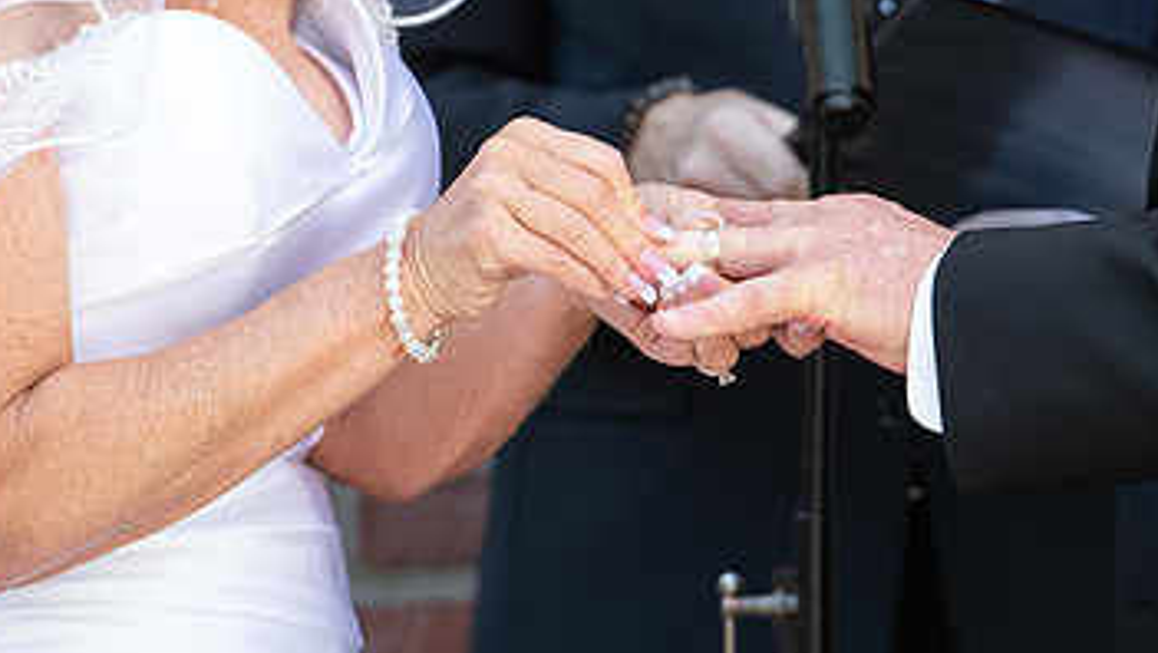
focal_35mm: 346
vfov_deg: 3.5
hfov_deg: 6.2
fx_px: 10631
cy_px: 209
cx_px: 673
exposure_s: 1/640
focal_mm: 200
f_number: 5
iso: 1250
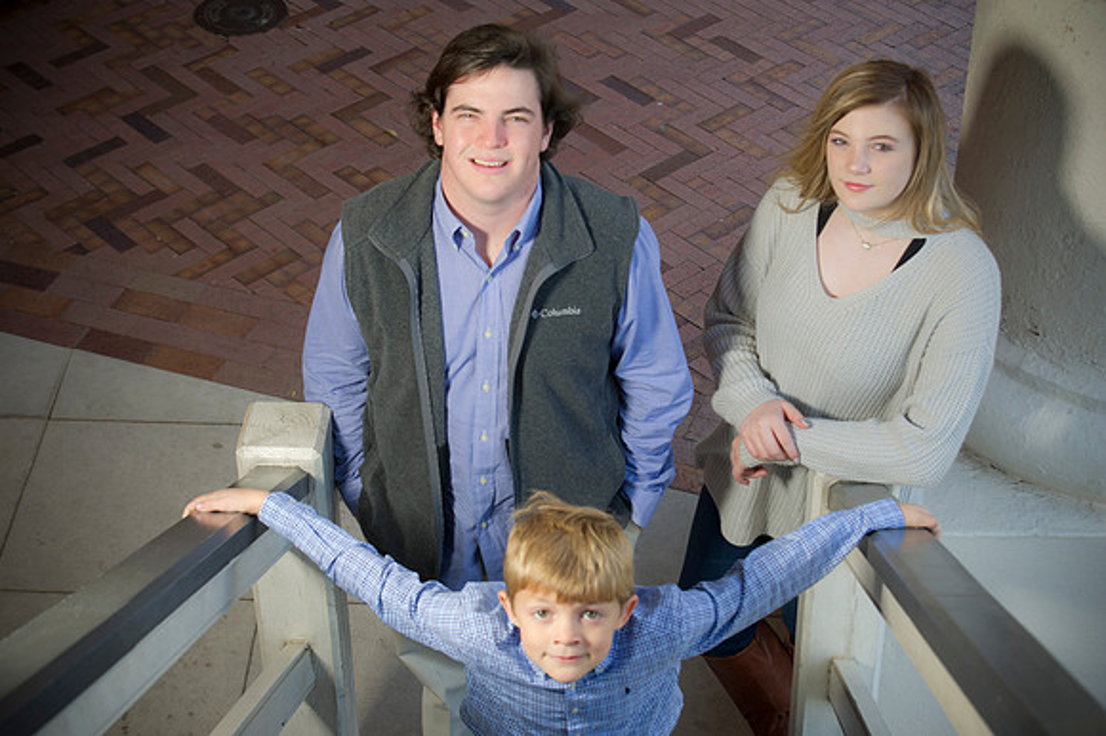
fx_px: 2149
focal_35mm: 70
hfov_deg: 28.9
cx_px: 553
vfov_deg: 19.4
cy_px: 368
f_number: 7.1
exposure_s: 1/60
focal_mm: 70
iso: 160
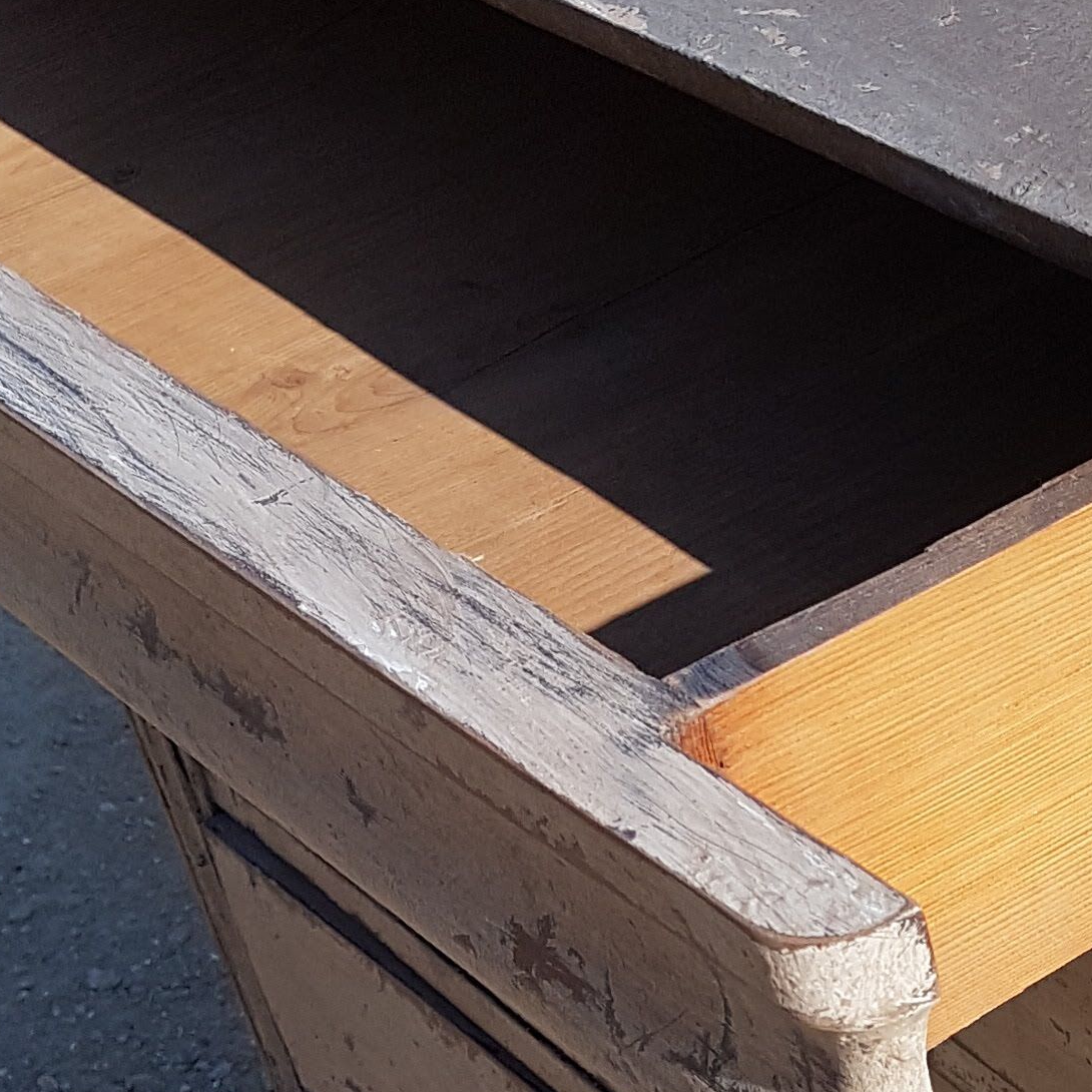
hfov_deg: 19.0
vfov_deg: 19.3
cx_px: 1392
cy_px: 1292
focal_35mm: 85
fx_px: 3034
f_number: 1.7
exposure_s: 1/2004
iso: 40
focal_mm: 4.2
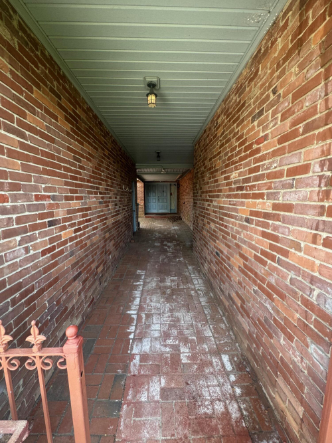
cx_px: 166
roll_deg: +0.0
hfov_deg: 85.7
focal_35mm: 14
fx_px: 179
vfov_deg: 102.1
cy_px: 222
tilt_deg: -7.4
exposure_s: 1/99
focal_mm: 2.22
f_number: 2.2
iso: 100
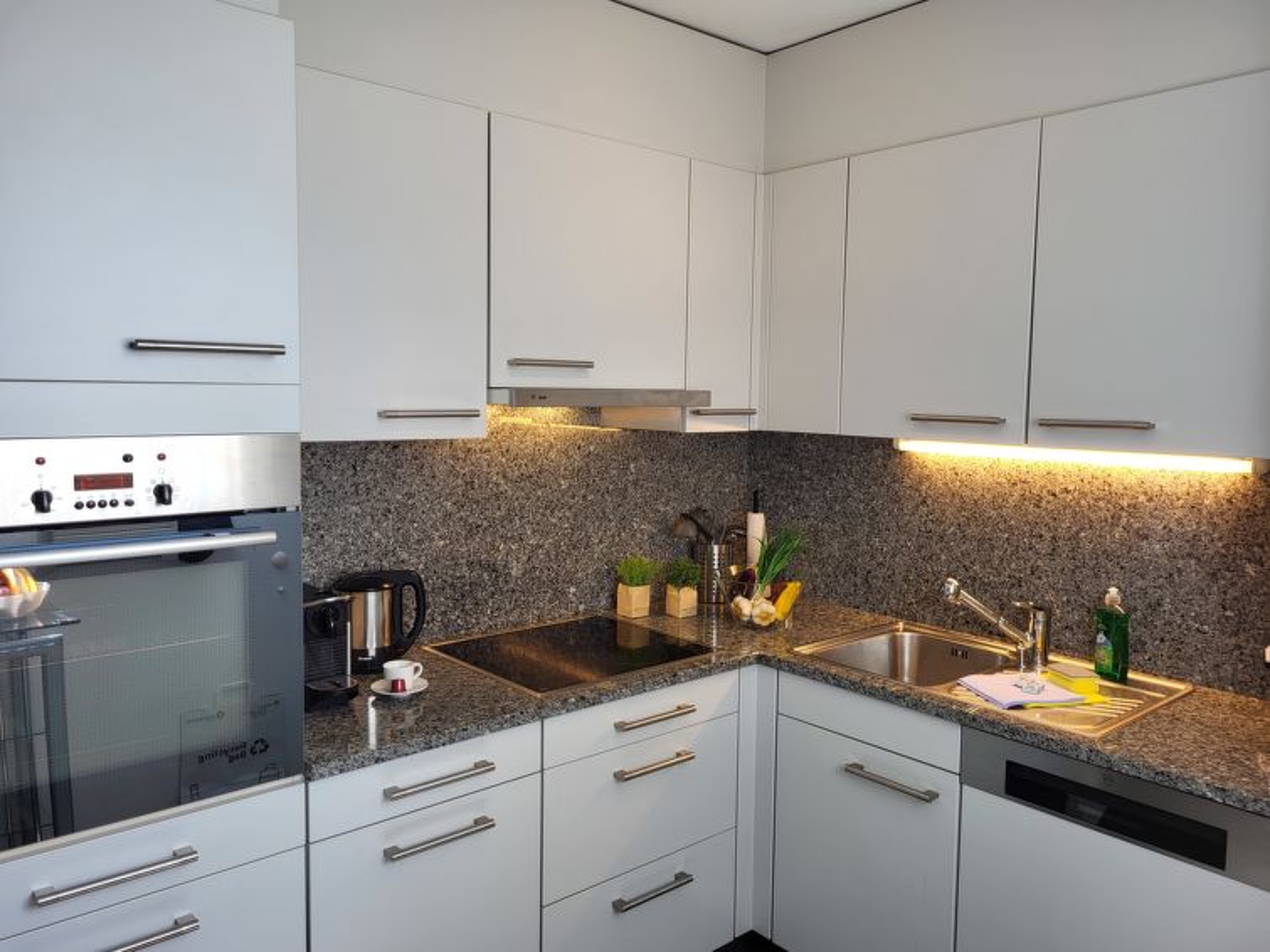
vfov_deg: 53.1
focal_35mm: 26
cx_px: 635
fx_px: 954
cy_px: 476
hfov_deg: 67.3
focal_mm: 5.4
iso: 50
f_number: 1.8
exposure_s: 1/100
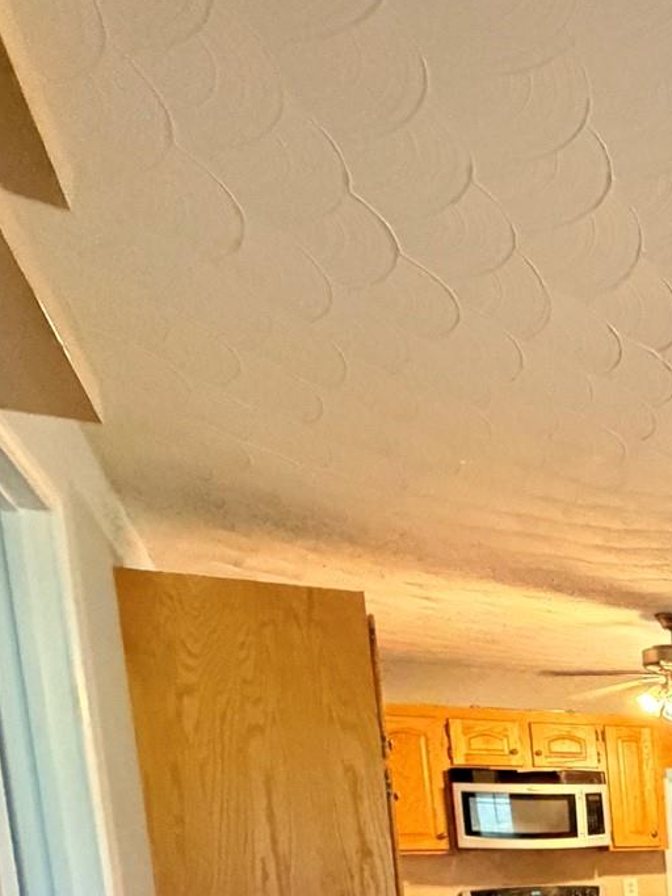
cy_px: 980
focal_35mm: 42
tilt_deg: -6.4
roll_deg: +2.3
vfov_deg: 37.6
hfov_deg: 23.0
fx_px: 1087
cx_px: 1142
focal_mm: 2.22
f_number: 2.2
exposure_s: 1/40
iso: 1000
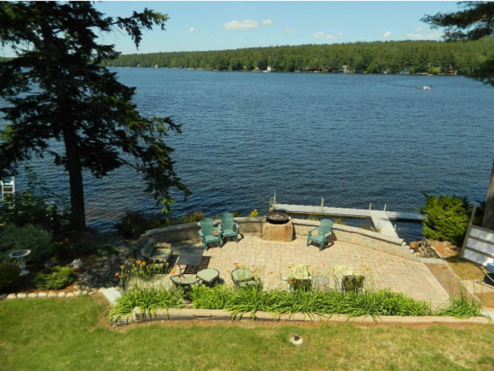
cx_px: 247
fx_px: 357
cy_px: 186
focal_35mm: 25
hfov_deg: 69.4
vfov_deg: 54.9
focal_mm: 4.5
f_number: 3.1
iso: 80
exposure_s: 1/800
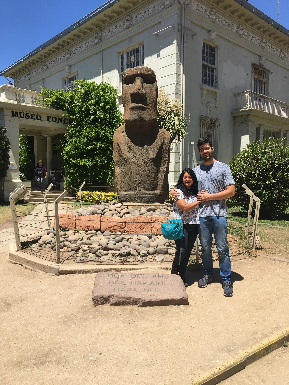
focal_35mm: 29
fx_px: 323
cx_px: 144
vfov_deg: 61.7
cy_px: 192
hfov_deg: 48.2
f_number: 2.2
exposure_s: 1/1374
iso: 25
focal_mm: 4.15
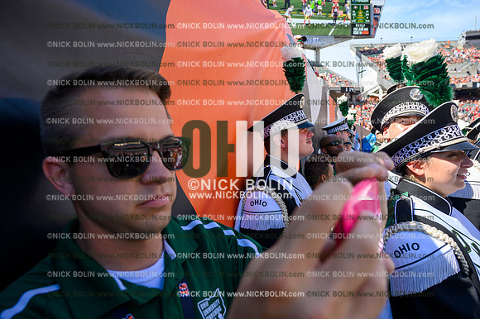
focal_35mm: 24
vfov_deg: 53.1
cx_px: 240
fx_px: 320
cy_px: 160
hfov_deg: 73.8
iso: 100
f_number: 5.6
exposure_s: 1/200
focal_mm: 24
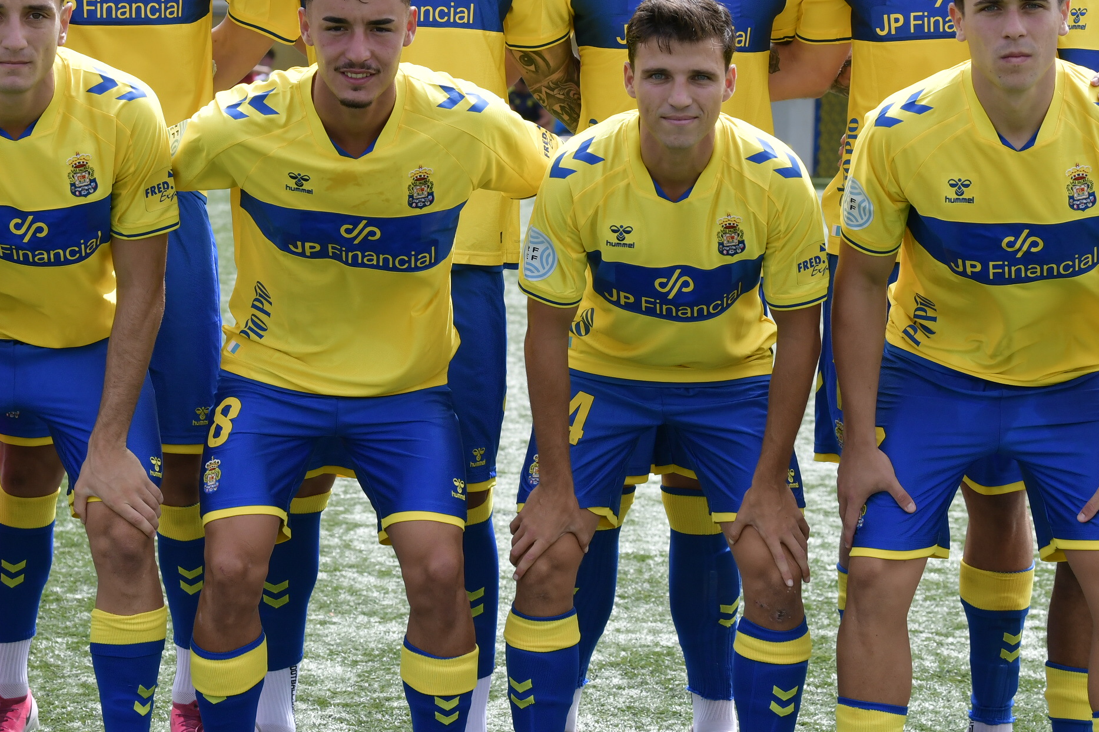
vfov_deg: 9.5
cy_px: 312
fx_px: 4395
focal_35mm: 144
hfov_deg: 14.2
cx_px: 438
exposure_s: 1/1250
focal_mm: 70
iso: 250
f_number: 5.6
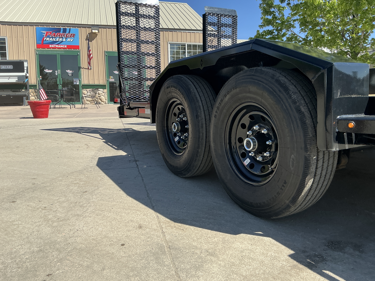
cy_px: 140
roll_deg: -2.6
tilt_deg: -7.3
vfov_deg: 49.7
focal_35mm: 28
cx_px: 188
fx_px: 303
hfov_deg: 63.4
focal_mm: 3
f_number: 1.8
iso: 25
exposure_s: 1/1279
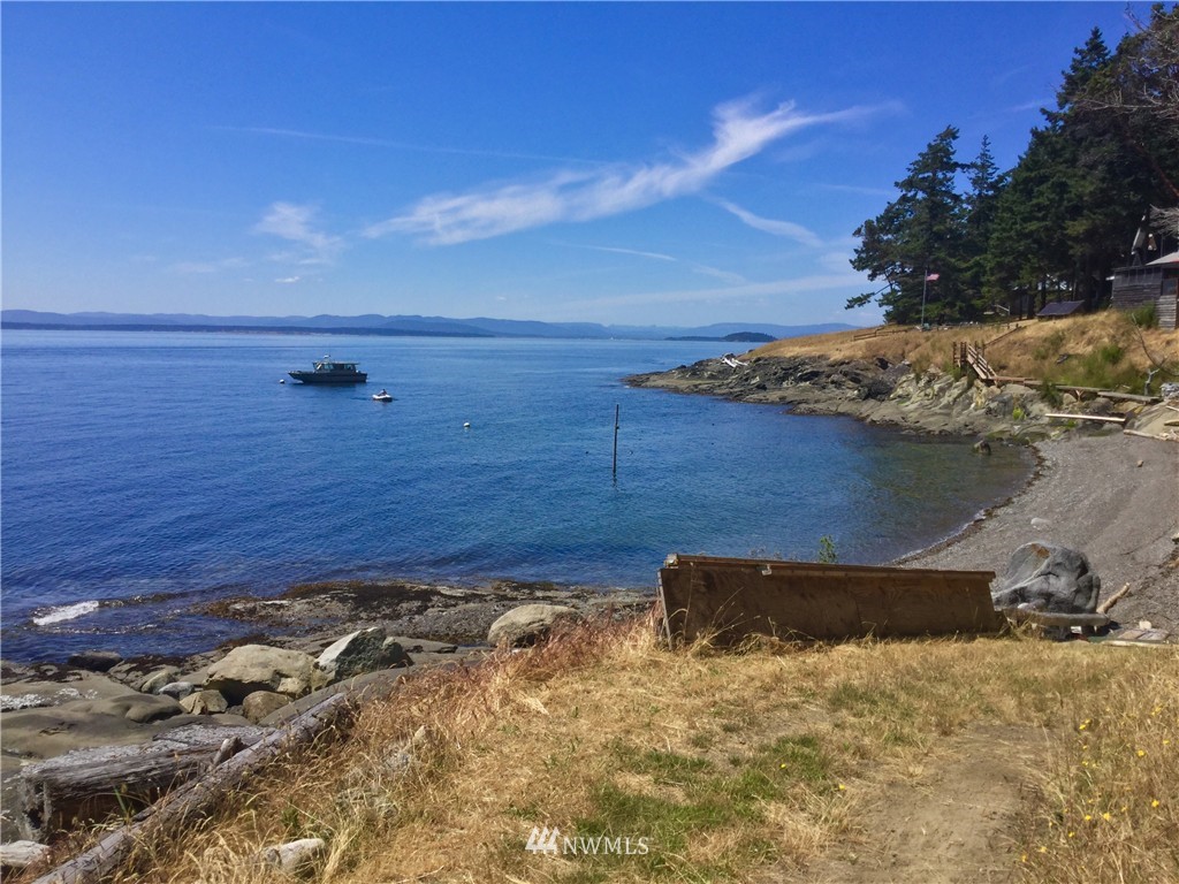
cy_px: 442
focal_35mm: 31
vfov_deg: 45.4
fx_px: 1056
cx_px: 590
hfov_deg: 58.4
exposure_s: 1/1481
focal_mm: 3.3
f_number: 2.4
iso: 25
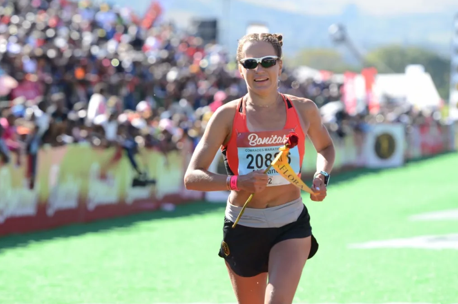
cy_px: 153
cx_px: 228
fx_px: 3086
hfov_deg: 8.5
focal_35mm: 243
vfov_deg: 5.6
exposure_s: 1/640
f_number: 3.5
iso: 250
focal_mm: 160
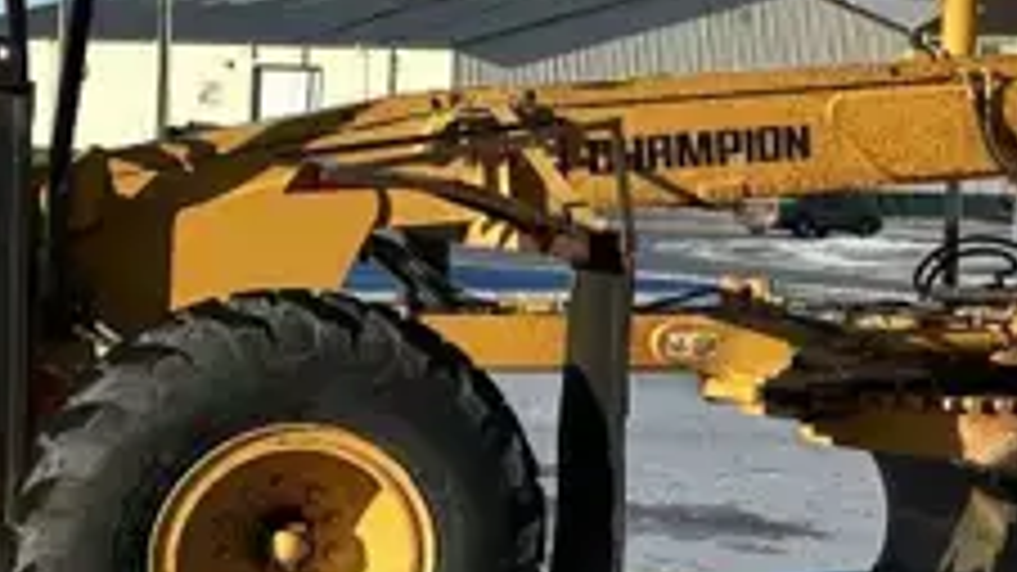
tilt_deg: -0.5
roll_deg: -2.5
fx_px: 3990
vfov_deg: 8.2
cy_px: 162
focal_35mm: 148
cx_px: 1238
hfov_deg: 14.1
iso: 64
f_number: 1.78
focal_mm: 6.86
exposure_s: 1/5263
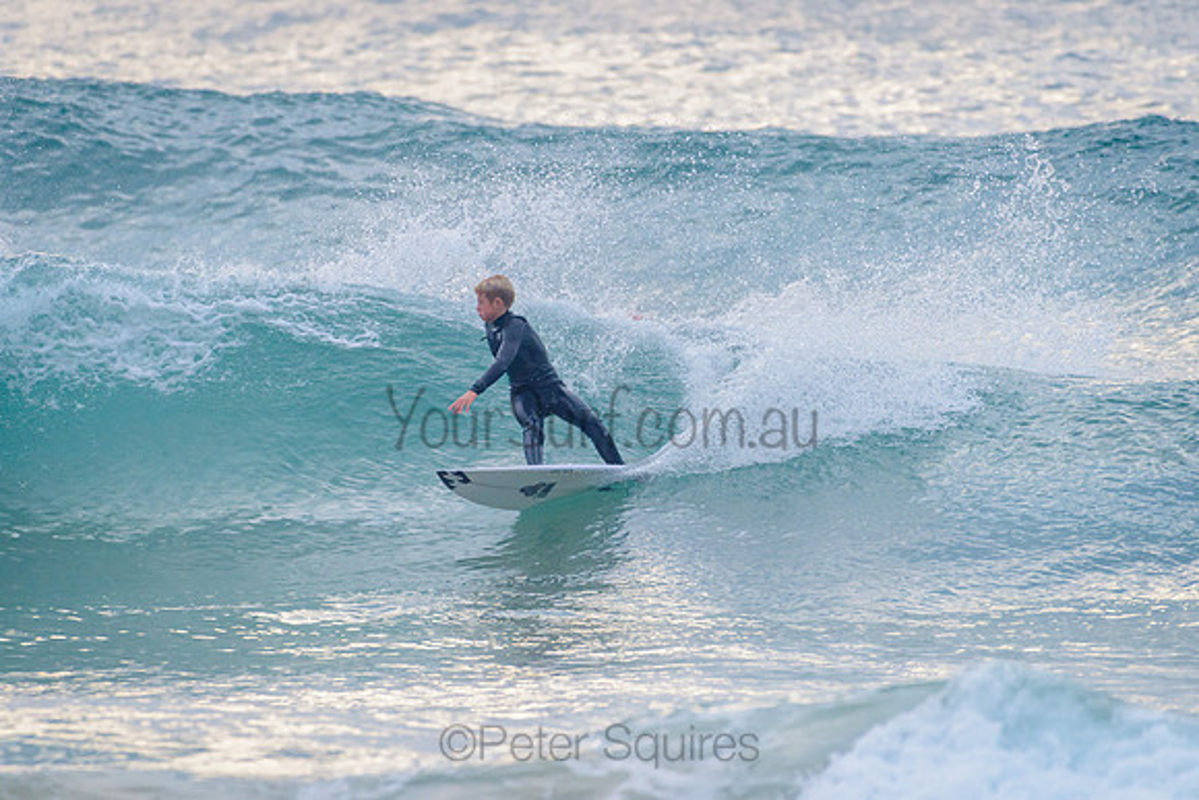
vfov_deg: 2.2
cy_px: 392
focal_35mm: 613
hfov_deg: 3.4
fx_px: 20425
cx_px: 581
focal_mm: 500
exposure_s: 1/1250
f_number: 5.6
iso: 720
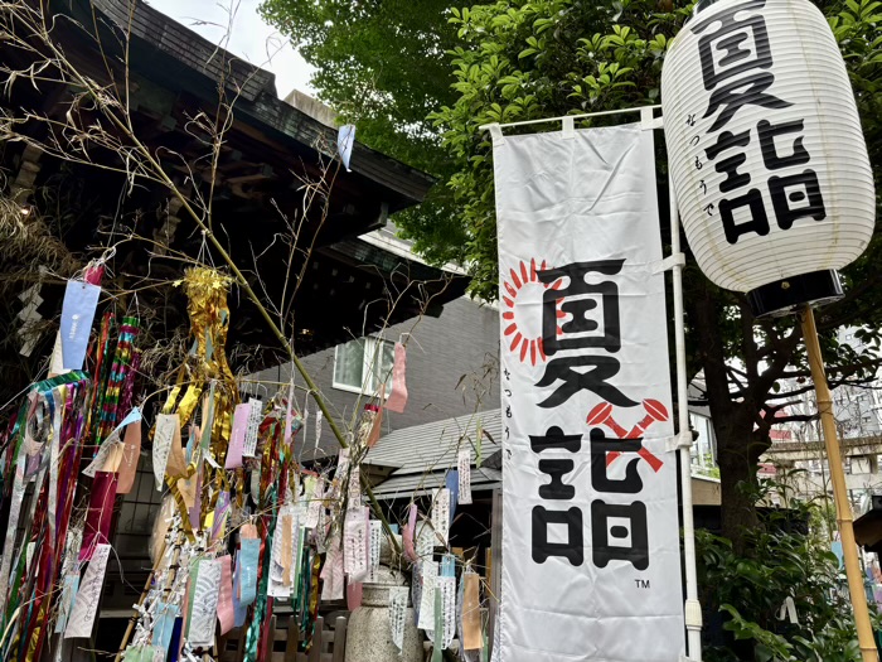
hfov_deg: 67.3
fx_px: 662
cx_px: 441
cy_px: 331
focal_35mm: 26
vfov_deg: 53.1
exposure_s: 1/372
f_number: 1.6
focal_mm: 5.96
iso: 50
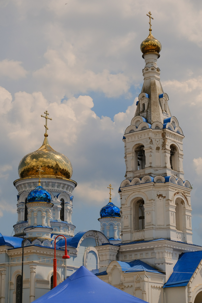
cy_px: 152
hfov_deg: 18.2
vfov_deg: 27.0
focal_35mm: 75
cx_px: 101
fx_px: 631
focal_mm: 50
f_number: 6.4
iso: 640
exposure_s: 1/4000
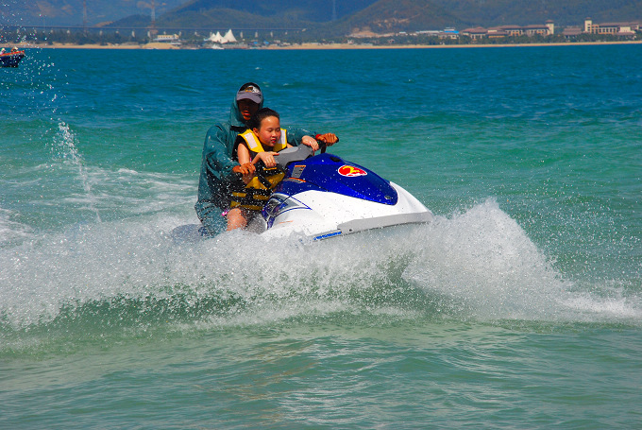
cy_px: 215
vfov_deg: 6.8
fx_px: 3615
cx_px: 321
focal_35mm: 202
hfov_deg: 10.1
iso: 320
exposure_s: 1/350
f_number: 16
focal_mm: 135
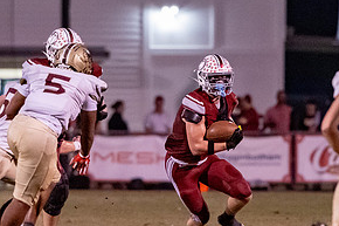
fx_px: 6625
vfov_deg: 2.0
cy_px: 188
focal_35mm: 704
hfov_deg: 2.9
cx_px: 187
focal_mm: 200
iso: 5600
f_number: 2.8
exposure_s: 1/800
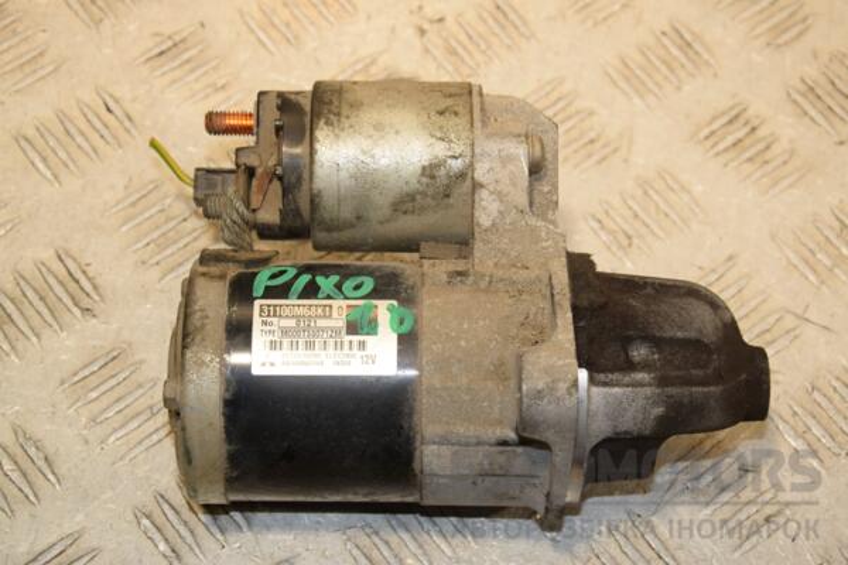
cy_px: 282
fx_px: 2049
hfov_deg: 23.4
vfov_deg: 15.7
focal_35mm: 87
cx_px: 424
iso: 800
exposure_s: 1/200
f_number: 8
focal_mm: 58
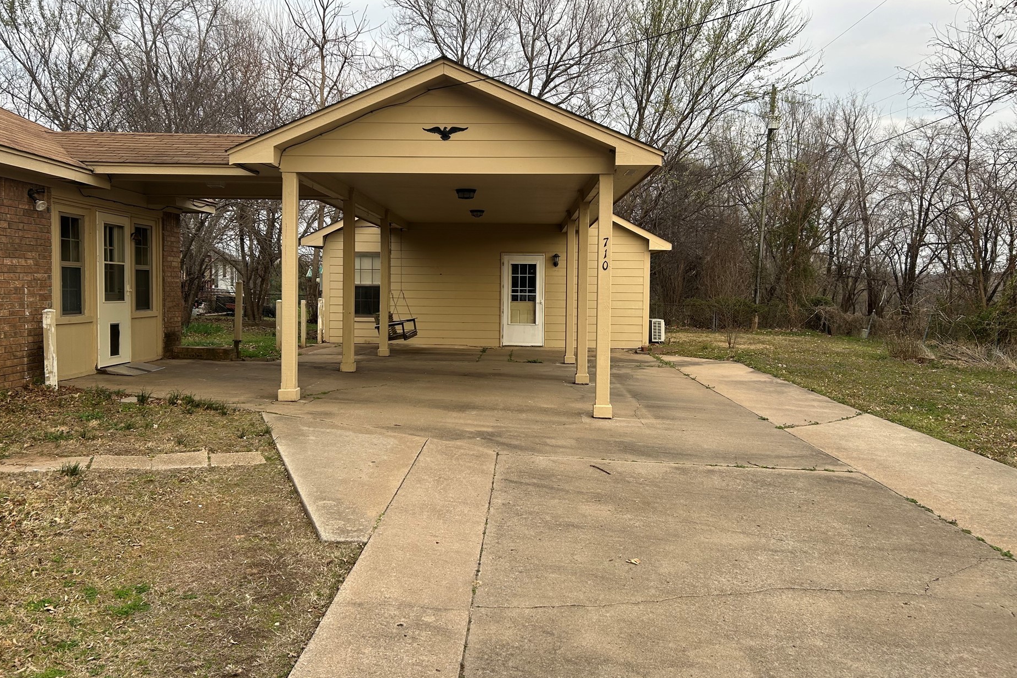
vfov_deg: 46.4
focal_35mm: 28
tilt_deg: -3.7
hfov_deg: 65.5
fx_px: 791
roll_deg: -0.9
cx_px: 493
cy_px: 320
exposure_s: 1/443
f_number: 1.5
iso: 50
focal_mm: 5.7
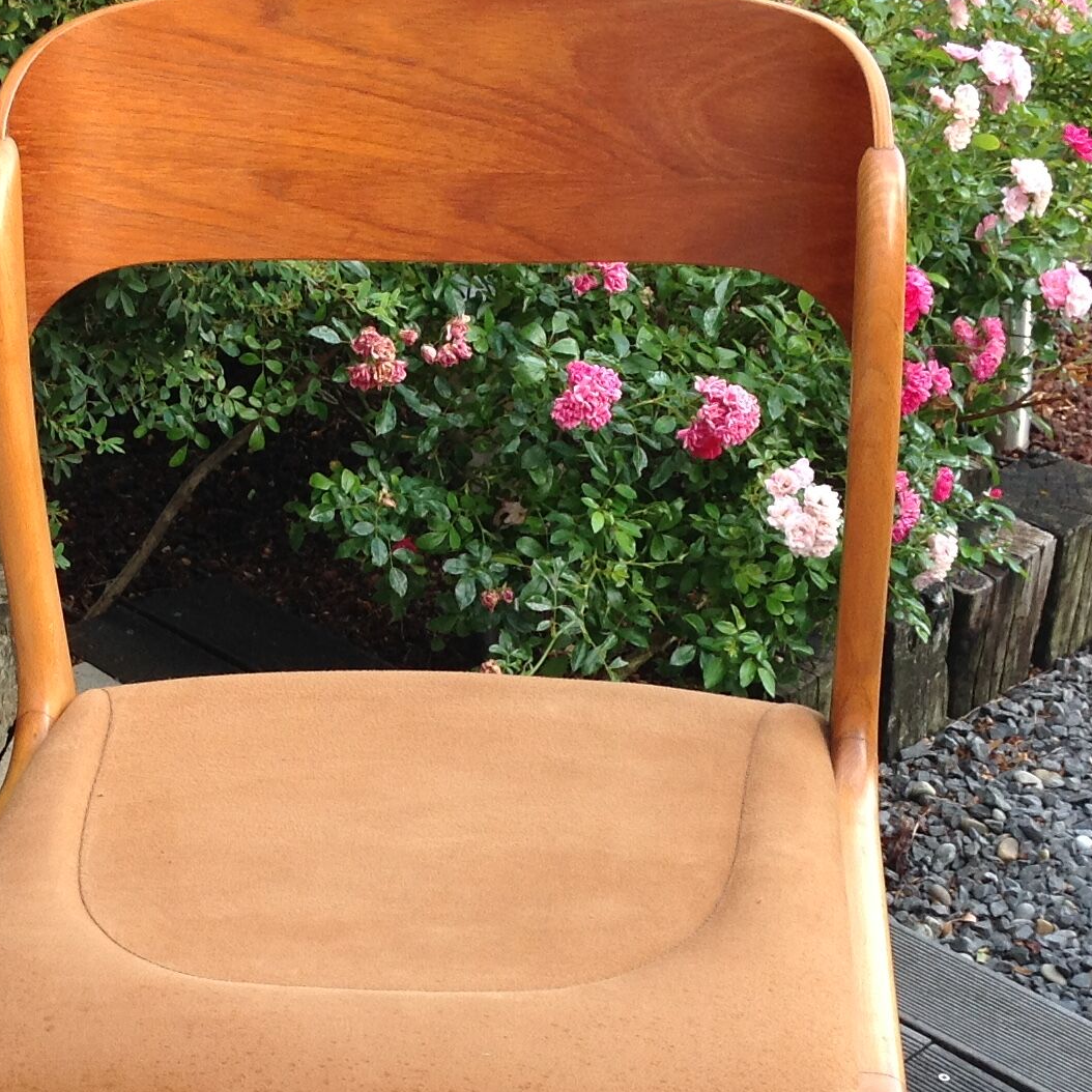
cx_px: 348
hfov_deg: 22.6
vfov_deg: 22.5
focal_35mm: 76
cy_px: 829
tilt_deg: -34.0
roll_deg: +1.5
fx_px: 2712
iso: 50
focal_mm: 4.28
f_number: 2.4
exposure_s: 1/120
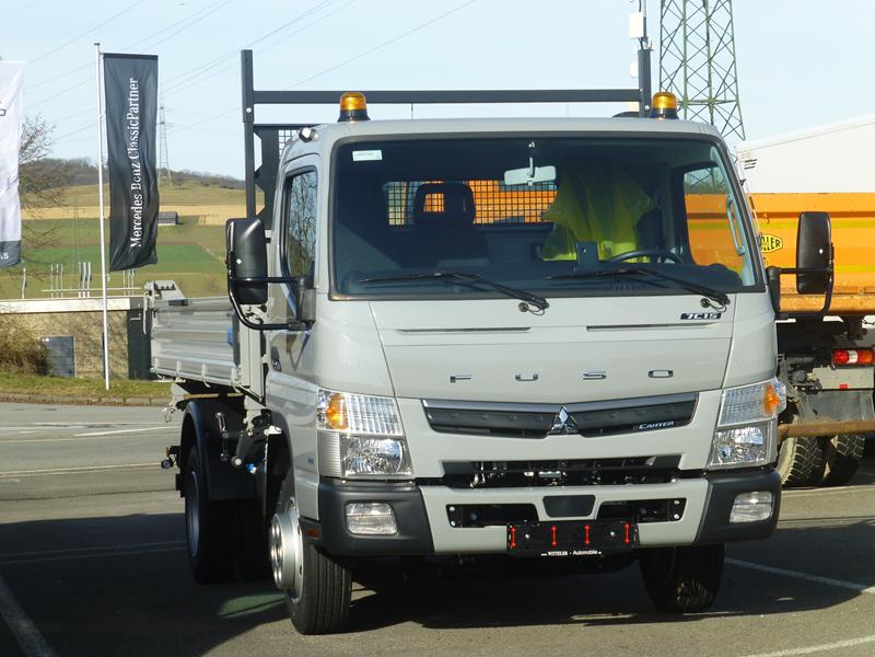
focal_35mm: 102
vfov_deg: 14.5
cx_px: 438
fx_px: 2578
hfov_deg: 19.3
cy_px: 328
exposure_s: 1/400
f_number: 5.3
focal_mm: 18.2
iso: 100
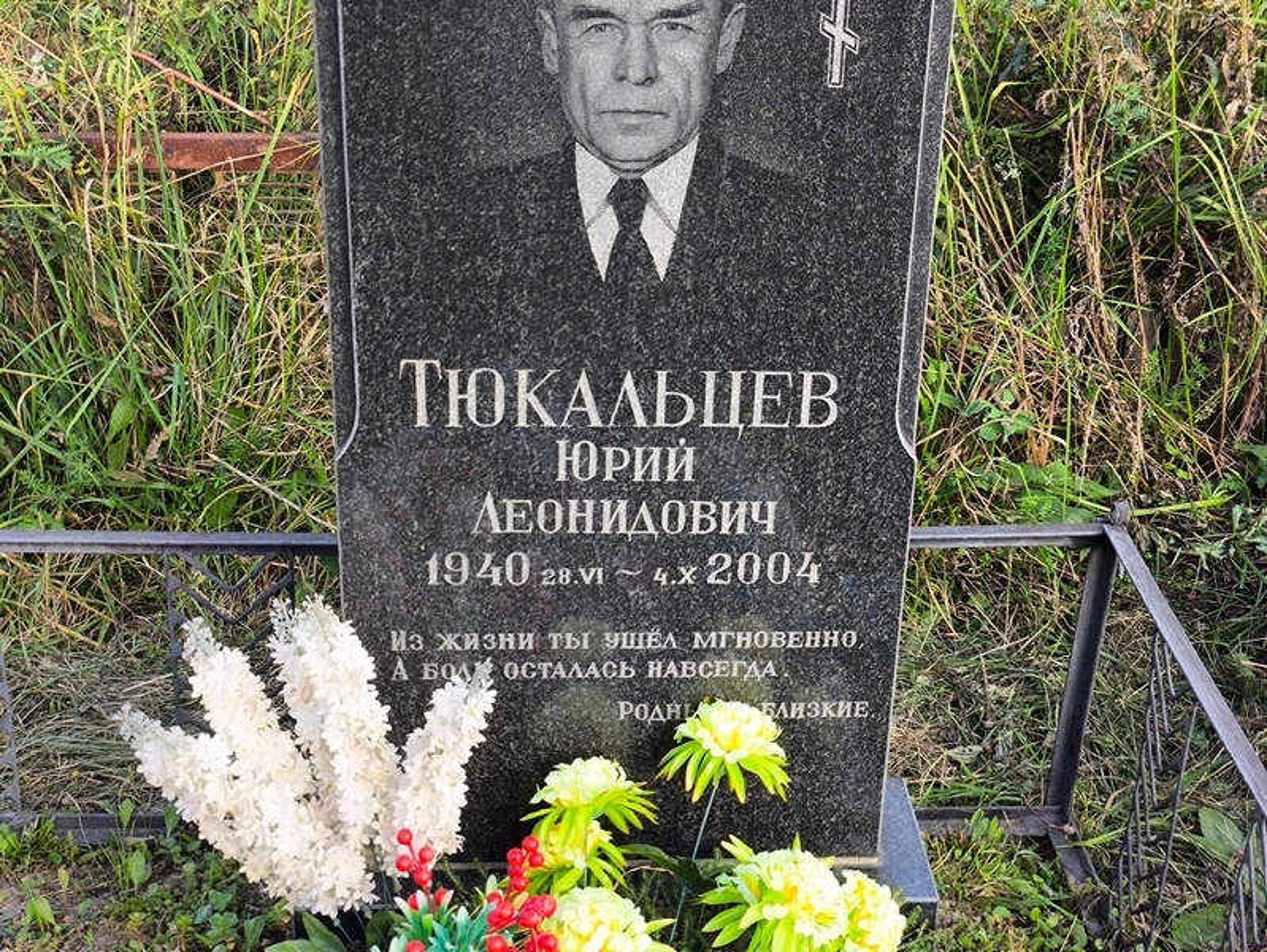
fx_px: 1831
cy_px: 476
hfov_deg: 38.2
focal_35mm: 50
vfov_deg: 29.1
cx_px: 634
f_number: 1.7
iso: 50
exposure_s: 1/295
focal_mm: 4.71
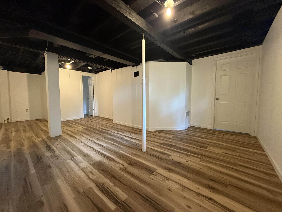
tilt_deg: -4.6
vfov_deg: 85.7
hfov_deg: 102.1
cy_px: 106
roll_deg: +0.2
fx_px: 114
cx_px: 141
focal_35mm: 14
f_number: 2.2
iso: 640
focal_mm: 2.22
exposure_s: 1/60
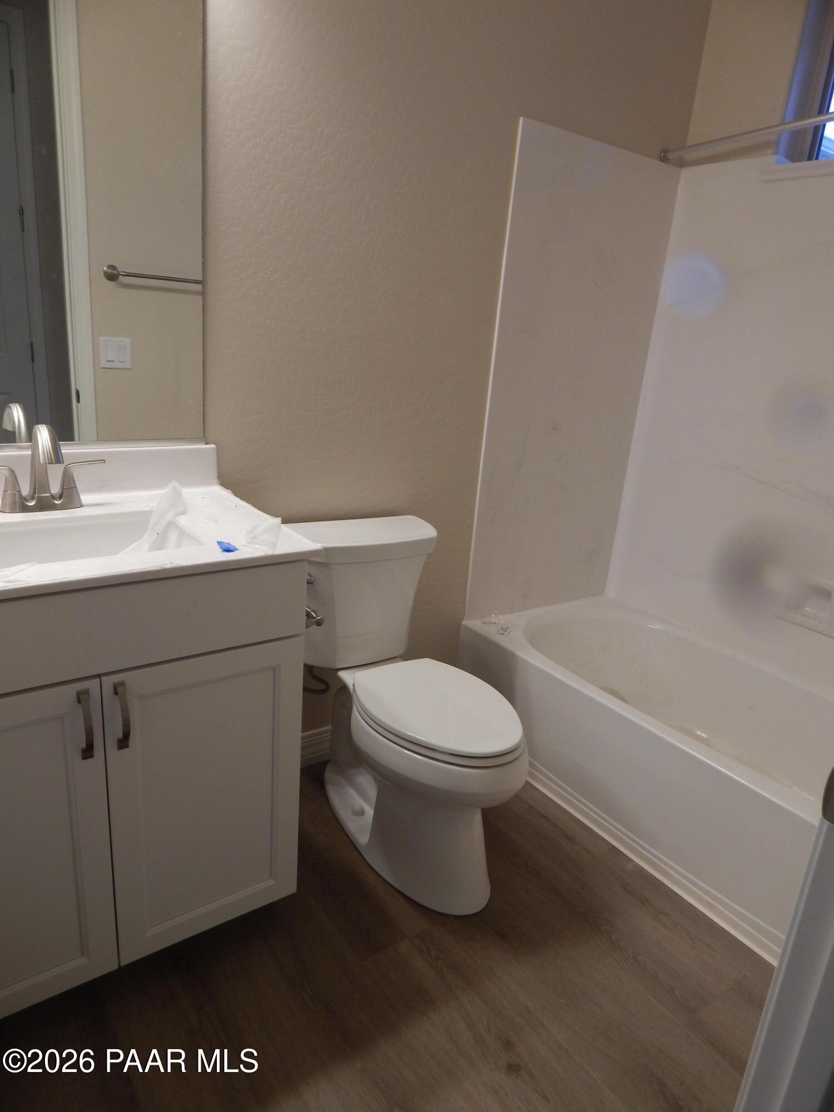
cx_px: 417
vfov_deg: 76.4
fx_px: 707
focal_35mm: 22
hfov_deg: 61.1
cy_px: 556
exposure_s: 1/30
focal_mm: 4
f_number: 3
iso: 125
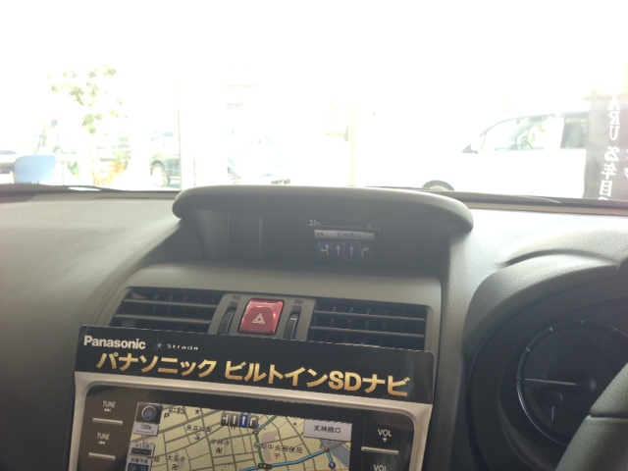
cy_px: 236
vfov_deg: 42.9
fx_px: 599
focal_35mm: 33
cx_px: 314
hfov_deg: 55.4
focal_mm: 4.12
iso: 50
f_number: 2.4
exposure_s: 1/30
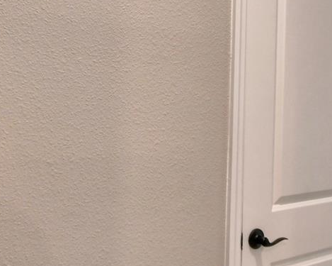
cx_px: 193
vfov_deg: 31.4
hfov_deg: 38.7
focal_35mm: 48
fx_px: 472
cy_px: 109
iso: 400
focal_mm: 10
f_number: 4.5
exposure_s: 1/40
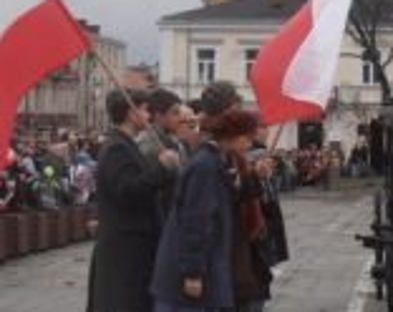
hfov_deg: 13.9
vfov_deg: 11.1
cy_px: 155
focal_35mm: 138
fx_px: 1601
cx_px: 345
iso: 80
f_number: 4.2
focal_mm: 7.87
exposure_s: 1/125
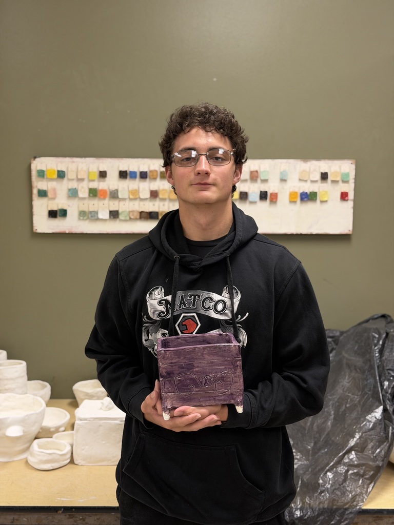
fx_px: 728
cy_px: 262
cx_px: 197
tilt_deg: -9.0
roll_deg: -0.5
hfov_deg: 30.3
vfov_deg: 39.7
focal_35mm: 48
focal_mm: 6.76
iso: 125
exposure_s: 1/60
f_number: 1.78
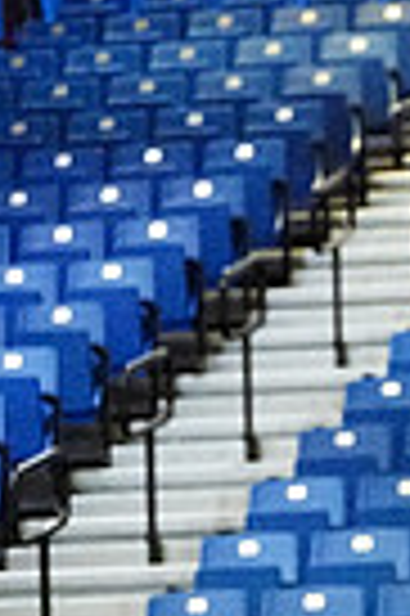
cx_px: 1185
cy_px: 708
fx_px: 7176
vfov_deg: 4.9
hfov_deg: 3.2
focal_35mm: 419
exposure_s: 1/1600
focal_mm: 99
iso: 25600
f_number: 2.8
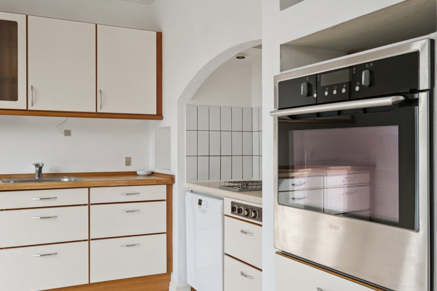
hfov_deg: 53.1
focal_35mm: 36
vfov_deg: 36.9
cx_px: 218
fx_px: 437
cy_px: 146
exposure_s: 1/160
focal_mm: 24
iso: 800
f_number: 8
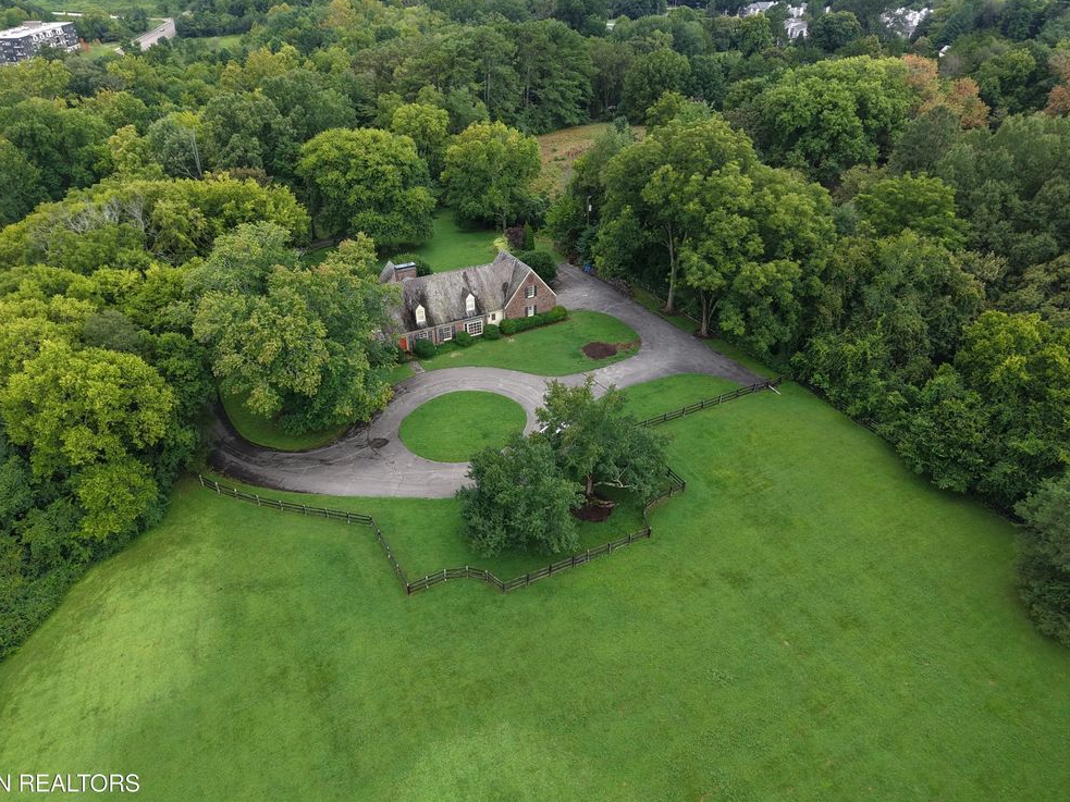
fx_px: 773
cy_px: 404
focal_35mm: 25
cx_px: 520
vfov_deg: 54.9
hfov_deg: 69.4
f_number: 1.8
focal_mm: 8.67
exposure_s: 1/500
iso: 100
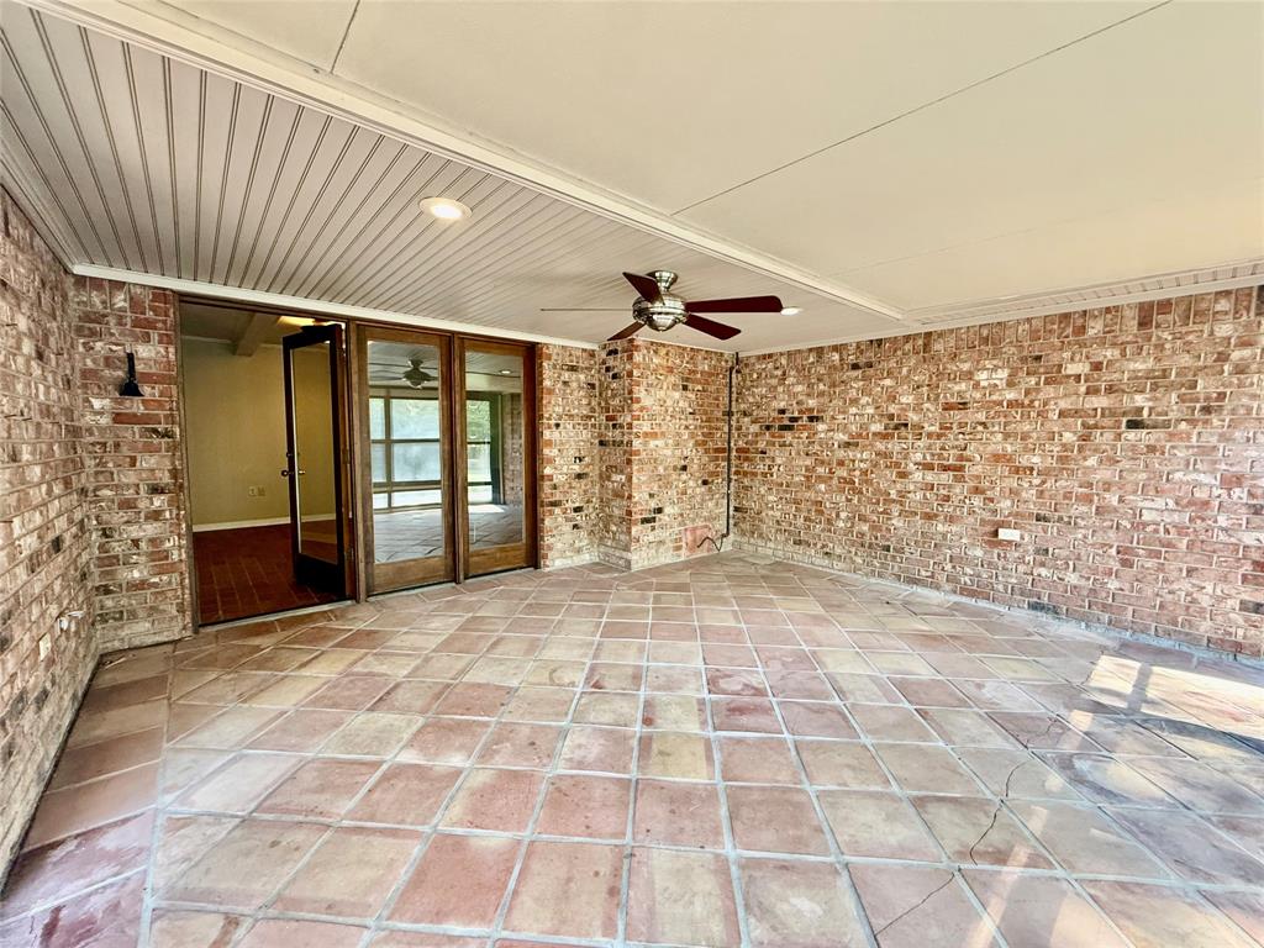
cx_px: 632
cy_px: 474
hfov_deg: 102.1
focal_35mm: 14
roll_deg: -0.8
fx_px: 511
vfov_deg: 85.7
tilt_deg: -4.4
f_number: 2.2
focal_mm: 2.22
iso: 320
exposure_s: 1/99
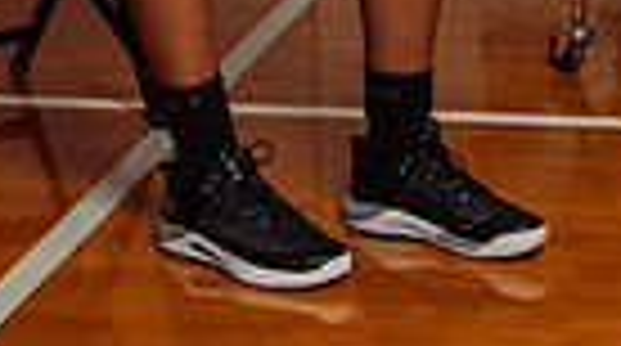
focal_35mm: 137
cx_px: 212
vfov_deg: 8.0
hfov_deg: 15.7
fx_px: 2252
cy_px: -535
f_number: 4.5
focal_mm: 40
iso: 125
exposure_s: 1/200
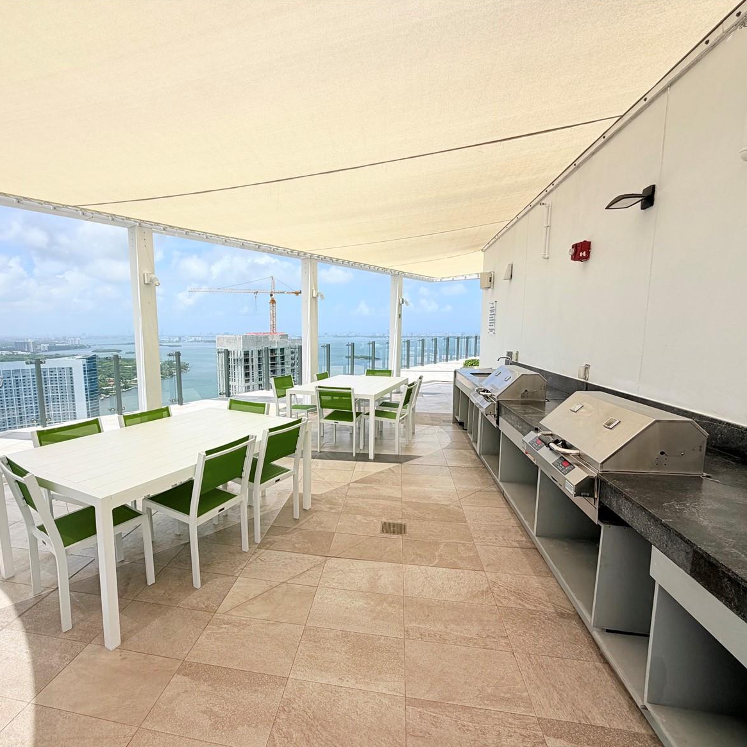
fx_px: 415
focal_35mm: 17
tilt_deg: -7.9
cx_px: 316
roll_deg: +0.5
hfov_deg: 83.4
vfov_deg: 84.0
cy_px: 383
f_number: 2.2
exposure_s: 1/1259
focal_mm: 2.22
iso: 20
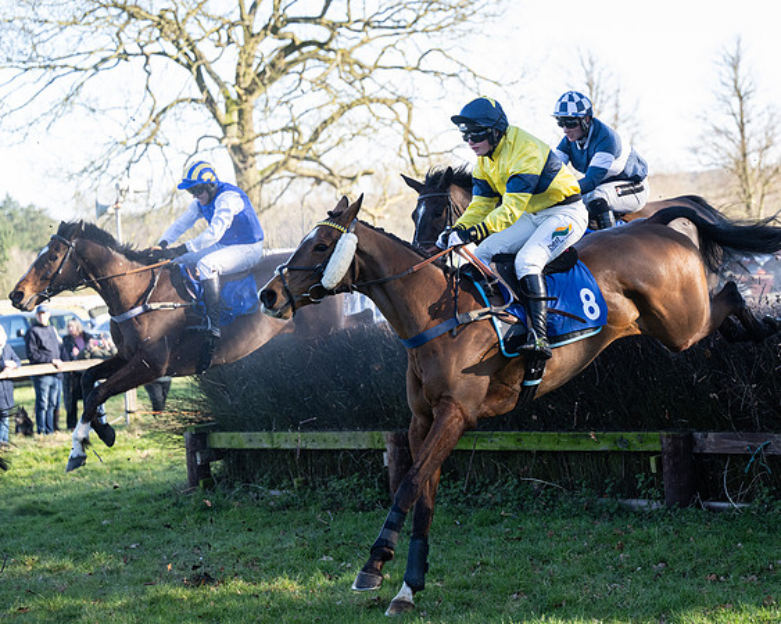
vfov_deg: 18.3
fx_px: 1935
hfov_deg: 22.8
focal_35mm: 84
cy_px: 298
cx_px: 493
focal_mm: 70
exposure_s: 1/1600
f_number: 2.8
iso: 800
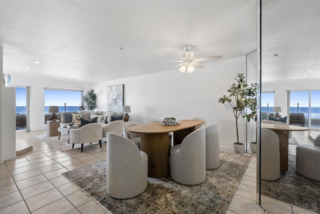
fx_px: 142
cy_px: 107
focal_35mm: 16
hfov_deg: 96.7
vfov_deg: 73.8
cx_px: 160
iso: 500
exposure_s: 1/13
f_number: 8
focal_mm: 16
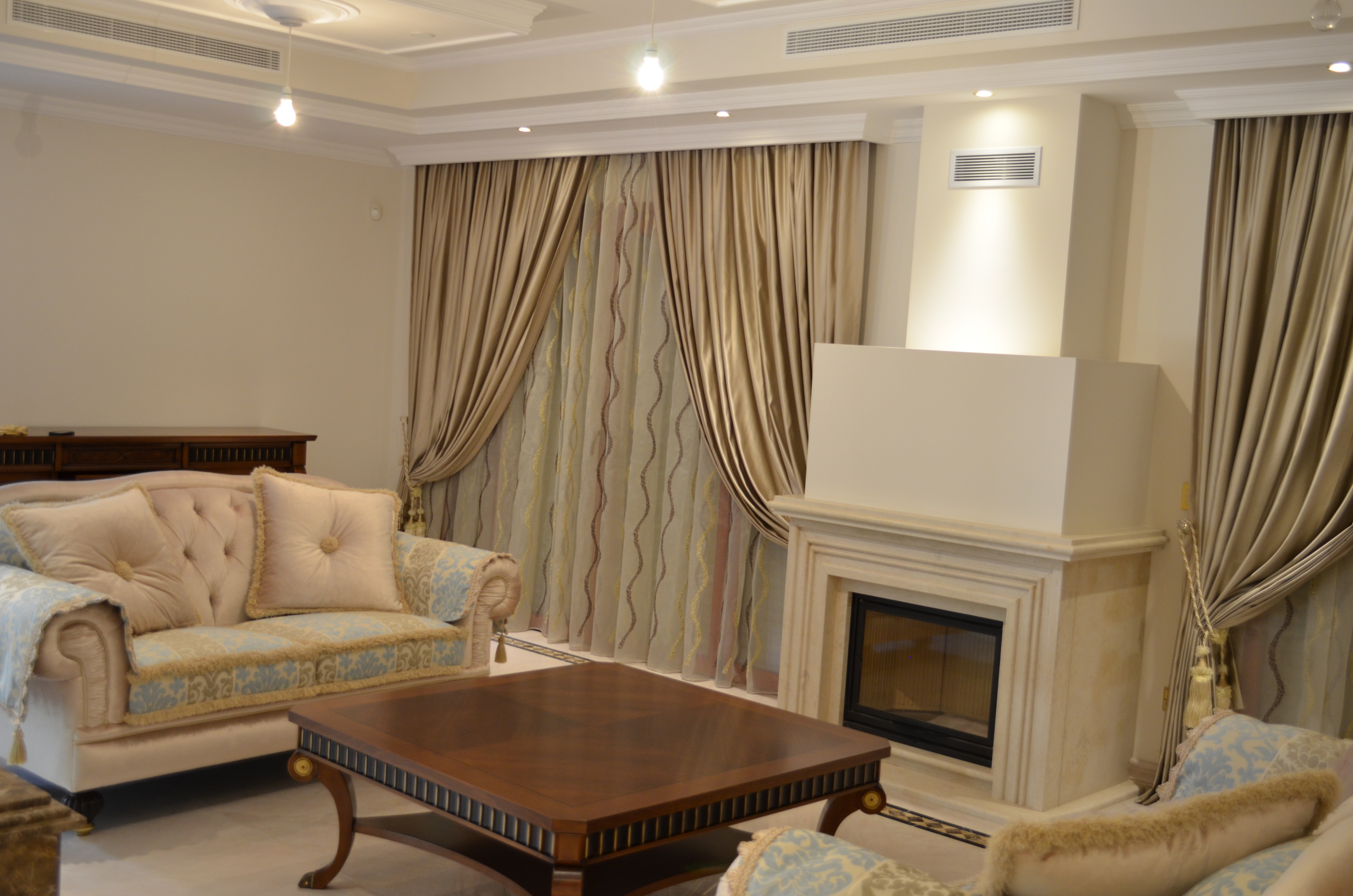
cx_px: 676
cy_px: 448
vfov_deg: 34.1
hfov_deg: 49.6
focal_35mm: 39
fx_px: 1463
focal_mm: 26
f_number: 4.2
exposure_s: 1/10
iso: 500
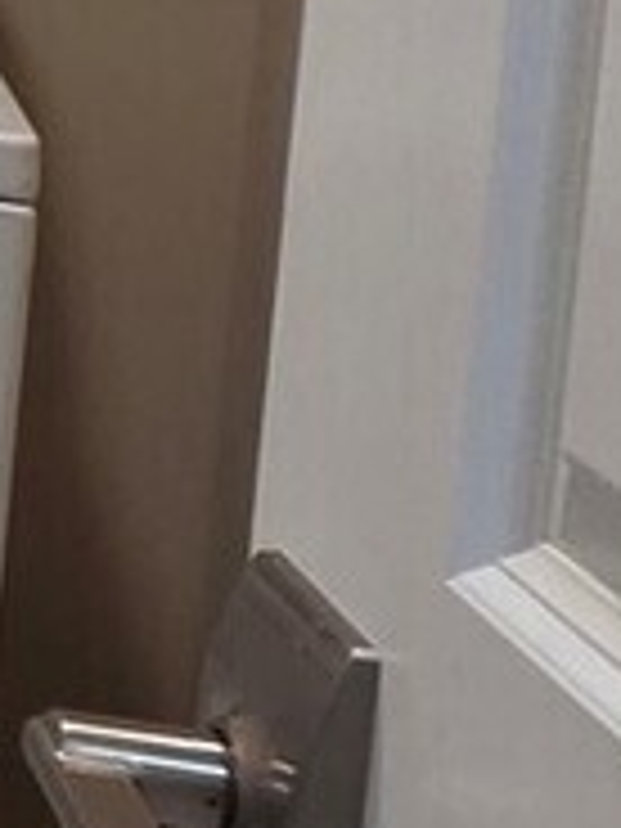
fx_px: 2440
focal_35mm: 102
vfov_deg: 18.2
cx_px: -1710
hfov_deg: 8.7
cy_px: -184
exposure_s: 1/60
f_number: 2.2
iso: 400
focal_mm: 2.2
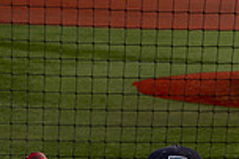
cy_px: 353
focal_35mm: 207
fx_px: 1373
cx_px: 167
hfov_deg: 9.9
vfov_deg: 6.4
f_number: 13
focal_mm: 70
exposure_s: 1/250
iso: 400
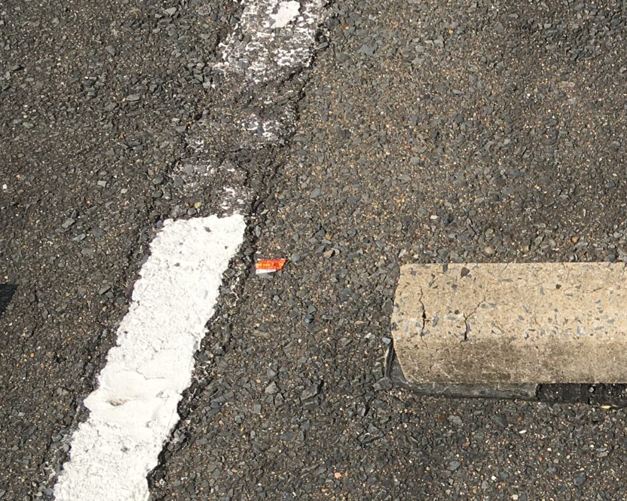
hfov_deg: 24.4
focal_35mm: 73
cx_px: 683
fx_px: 1354
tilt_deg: -48.8
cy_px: 345
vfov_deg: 20.9
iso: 25
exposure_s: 1/1570
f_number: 2.2
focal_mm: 4.15
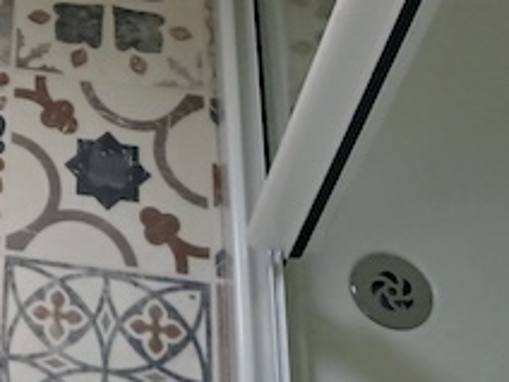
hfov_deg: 18.0
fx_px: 1441
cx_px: -245
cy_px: -310
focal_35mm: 98
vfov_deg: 13.5
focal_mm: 3.98
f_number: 1.8
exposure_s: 1/50
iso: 80
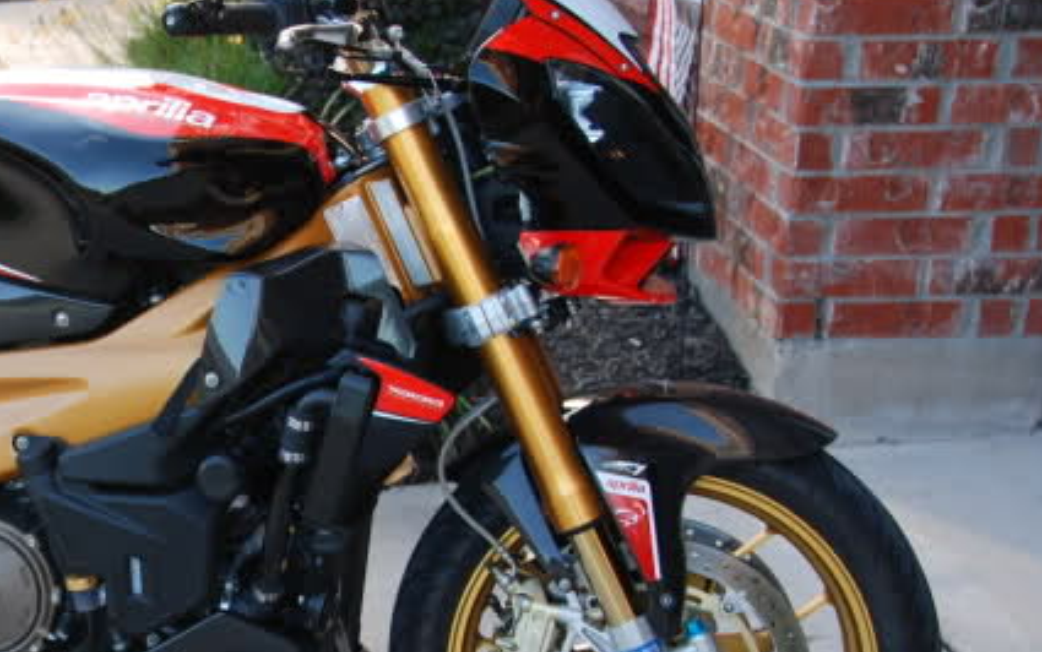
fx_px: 2131
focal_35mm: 75
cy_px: 506
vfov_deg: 17.3
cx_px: 88
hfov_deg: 26.5
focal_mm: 26
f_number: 4
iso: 160
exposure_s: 1/60
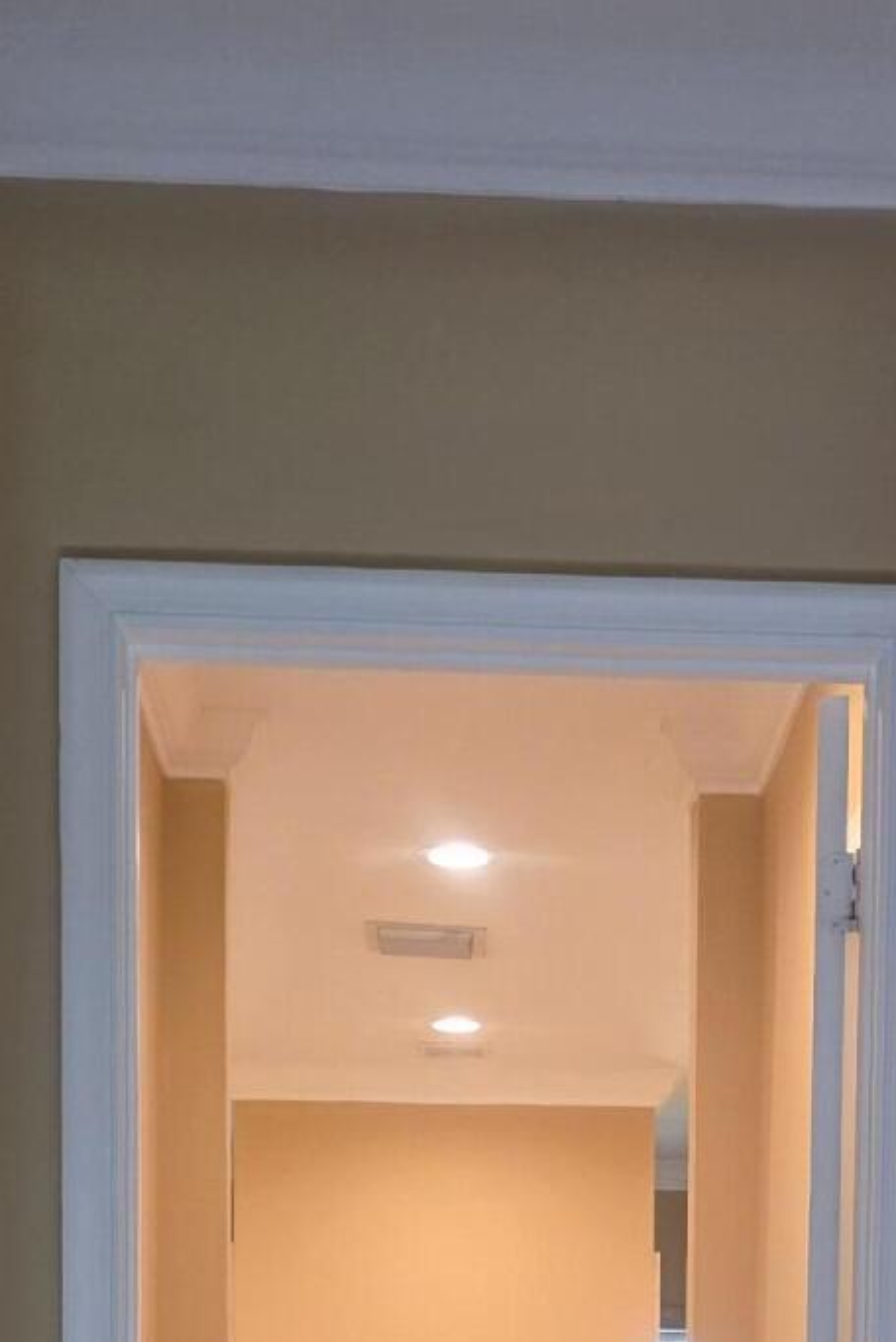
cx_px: 515
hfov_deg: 19.5
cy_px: 1603
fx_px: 2610
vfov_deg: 25.8
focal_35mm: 70
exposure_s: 1/120
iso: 400
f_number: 1.7
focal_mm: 6.3
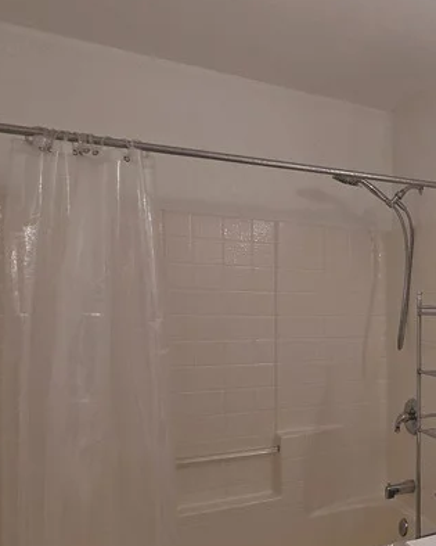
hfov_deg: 30.1
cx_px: 624
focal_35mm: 33
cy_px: 345
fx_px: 532
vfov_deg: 53.6
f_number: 2.2
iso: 50
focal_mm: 2.2
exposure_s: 1/263
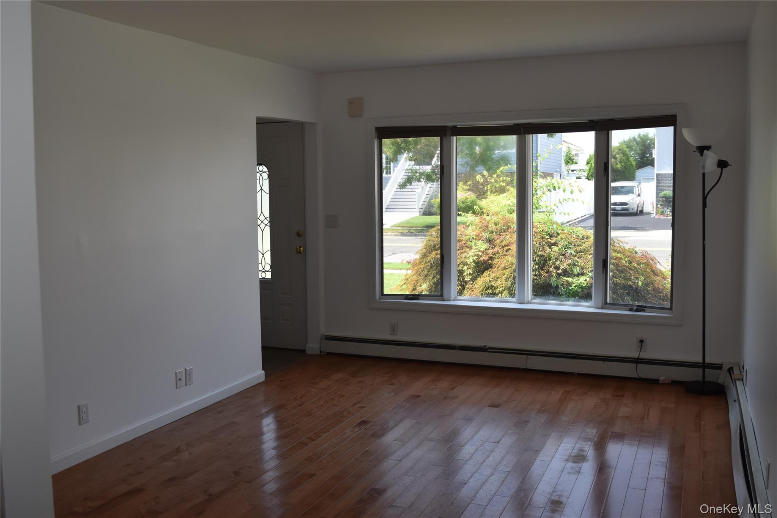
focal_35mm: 34
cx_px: 388
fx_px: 745
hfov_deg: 55.1
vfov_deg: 38.4
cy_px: 259
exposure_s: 1/125
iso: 400
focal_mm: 23
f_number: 5.6
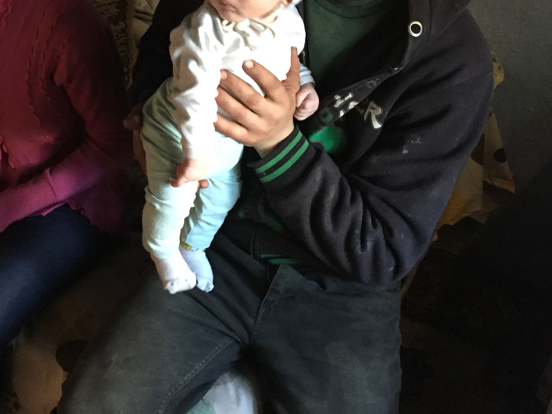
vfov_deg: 26.6
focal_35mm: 54
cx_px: 160
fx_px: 861
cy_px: 90
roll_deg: -1.9
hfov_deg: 35.0
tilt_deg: -28.1
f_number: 2.2
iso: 250
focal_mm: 4.15
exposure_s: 1/17
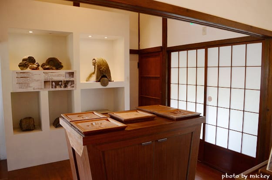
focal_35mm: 27
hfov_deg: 67.5
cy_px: 90
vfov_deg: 47.7
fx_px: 203
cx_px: 136
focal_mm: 18
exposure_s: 1/100
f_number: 5
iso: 800
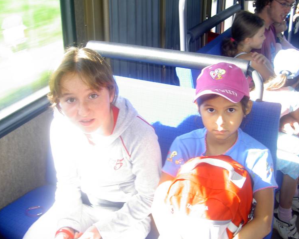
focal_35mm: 41
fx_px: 363
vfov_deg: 36.5
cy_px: 120
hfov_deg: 44.8
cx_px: 153
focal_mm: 8
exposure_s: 1/60
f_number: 2.8
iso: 100
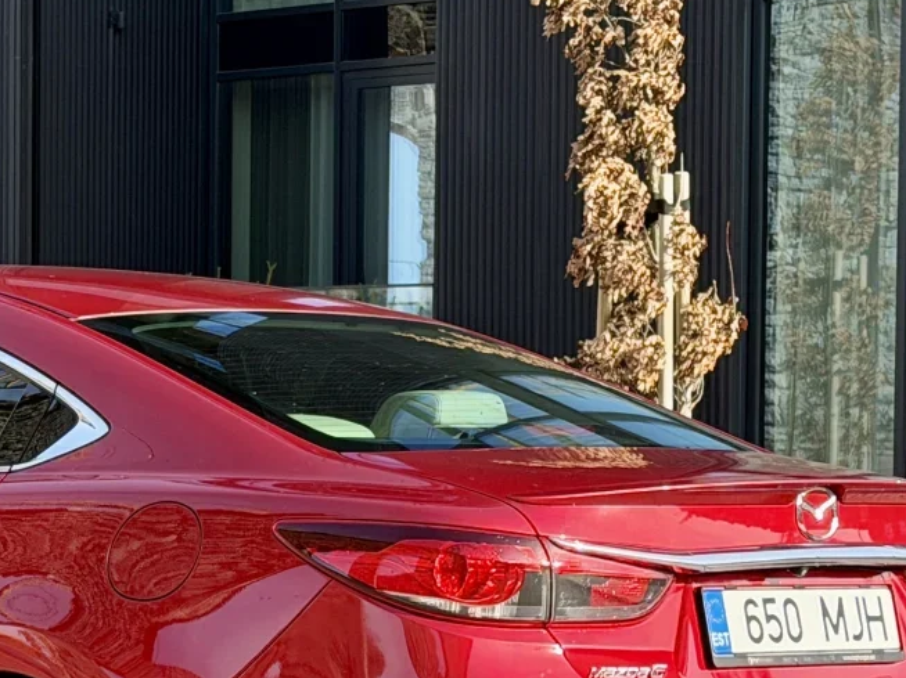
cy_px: 491
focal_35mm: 141
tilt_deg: -1.9
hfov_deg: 13.8
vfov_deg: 10.5
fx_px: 3689
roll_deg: -0.4
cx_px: -50
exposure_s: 1/802
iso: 64
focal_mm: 6.76
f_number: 1.78
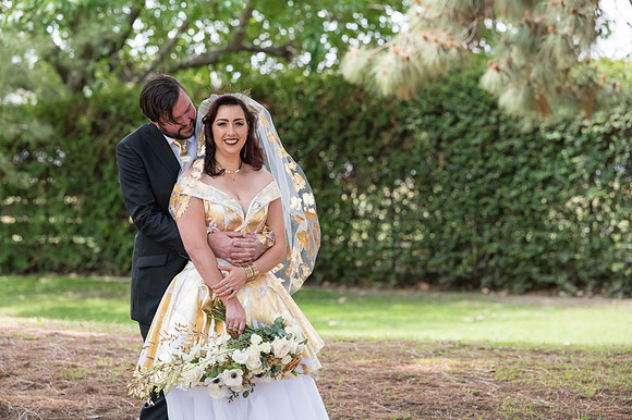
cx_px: 312
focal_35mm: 137
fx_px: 2397
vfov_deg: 10.0
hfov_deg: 15.0
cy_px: 210
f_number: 4.5
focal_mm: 135
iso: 500
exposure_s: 1/800
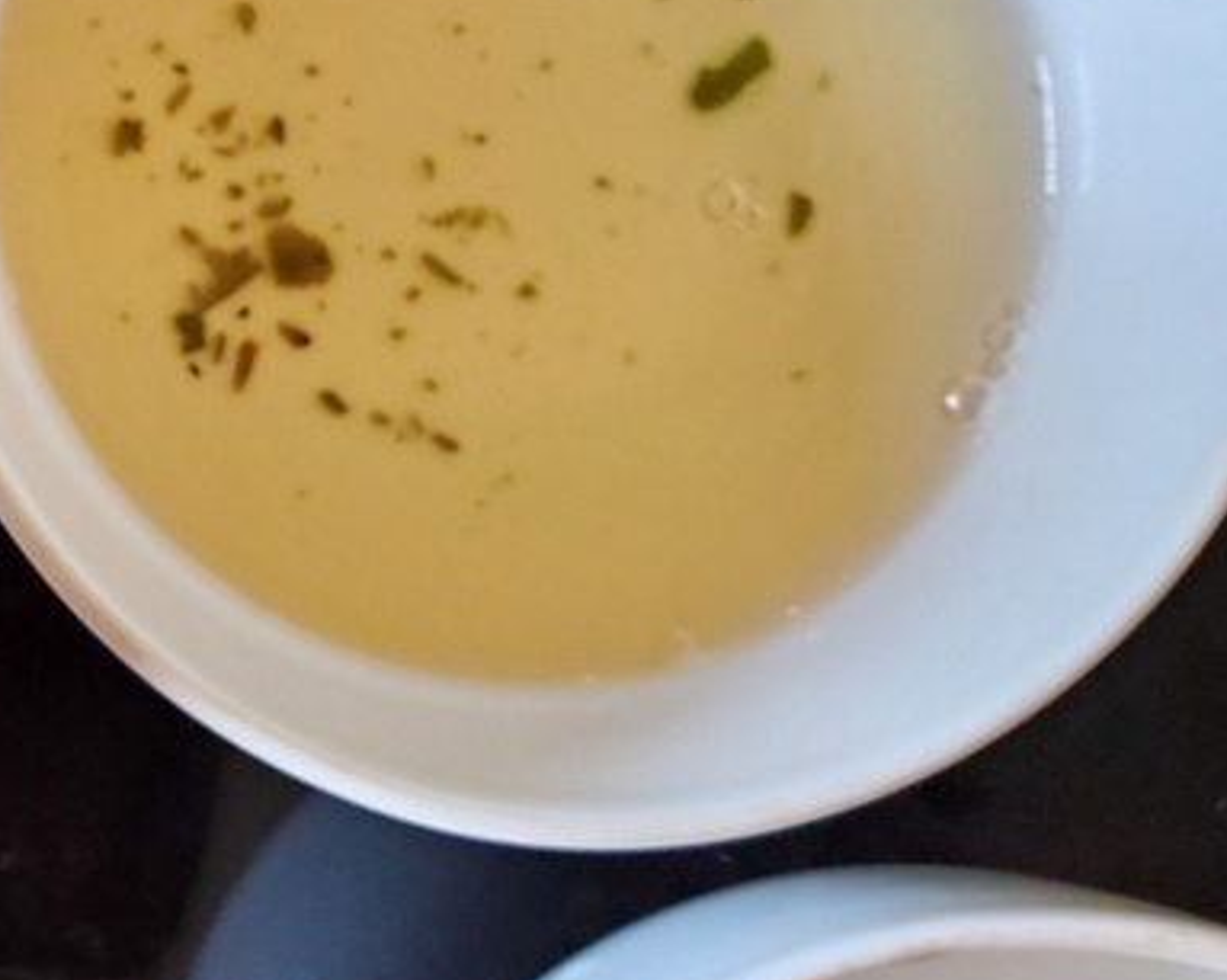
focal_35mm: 53
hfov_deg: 32.3
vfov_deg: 27.8
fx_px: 1924
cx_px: -29
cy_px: 144
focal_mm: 4.3
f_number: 2.4
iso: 640
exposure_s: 1/59
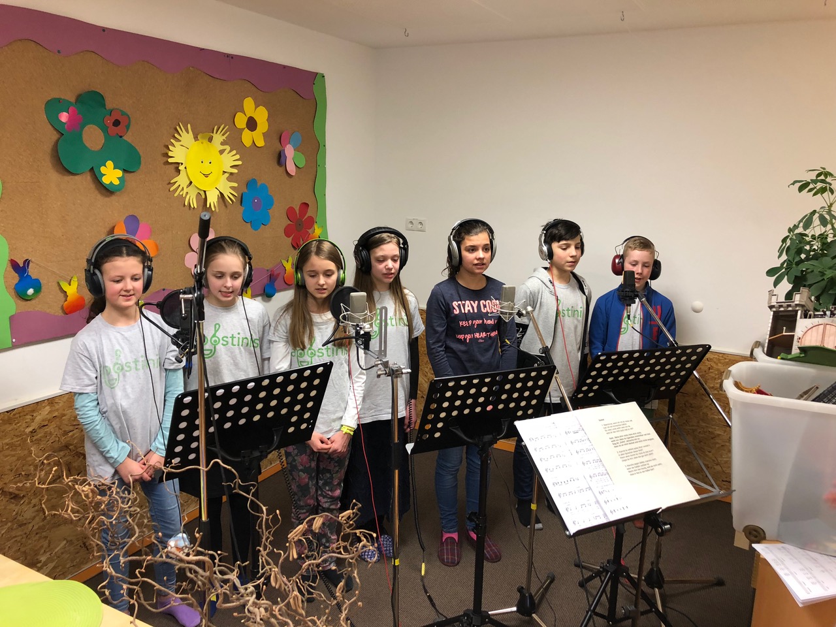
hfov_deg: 63.4
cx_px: 418
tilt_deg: -13.3
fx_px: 676
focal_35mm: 28
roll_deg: -1.7
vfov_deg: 49.7
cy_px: 314
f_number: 1.8
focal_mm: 3.99
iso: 32
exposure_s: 1/17
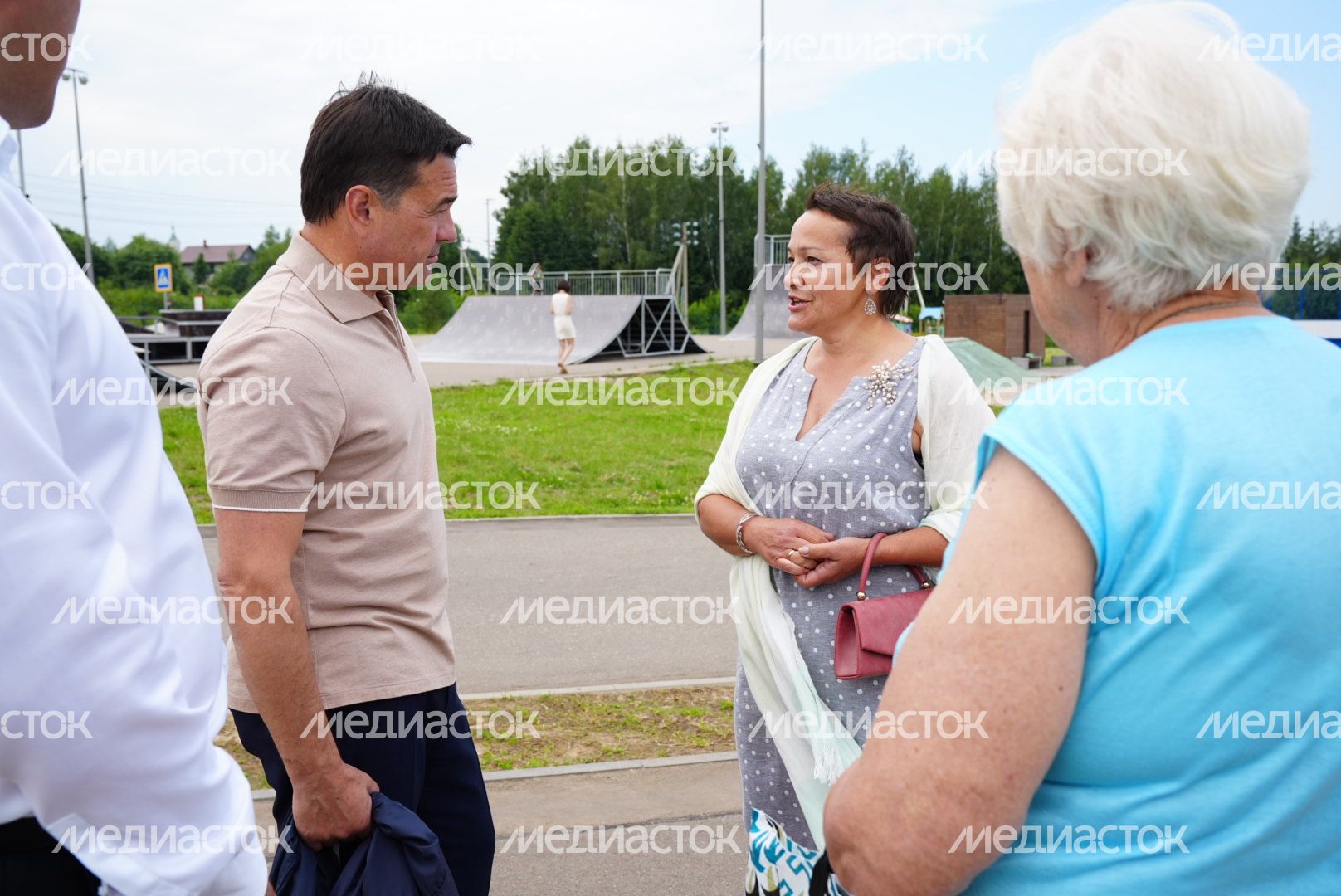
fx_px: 1156
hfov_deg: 60.2
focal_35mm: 31
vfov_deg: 42.4
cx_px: 670
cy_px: 448
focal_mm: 31
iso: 500
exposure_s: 1/800
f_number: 6.3
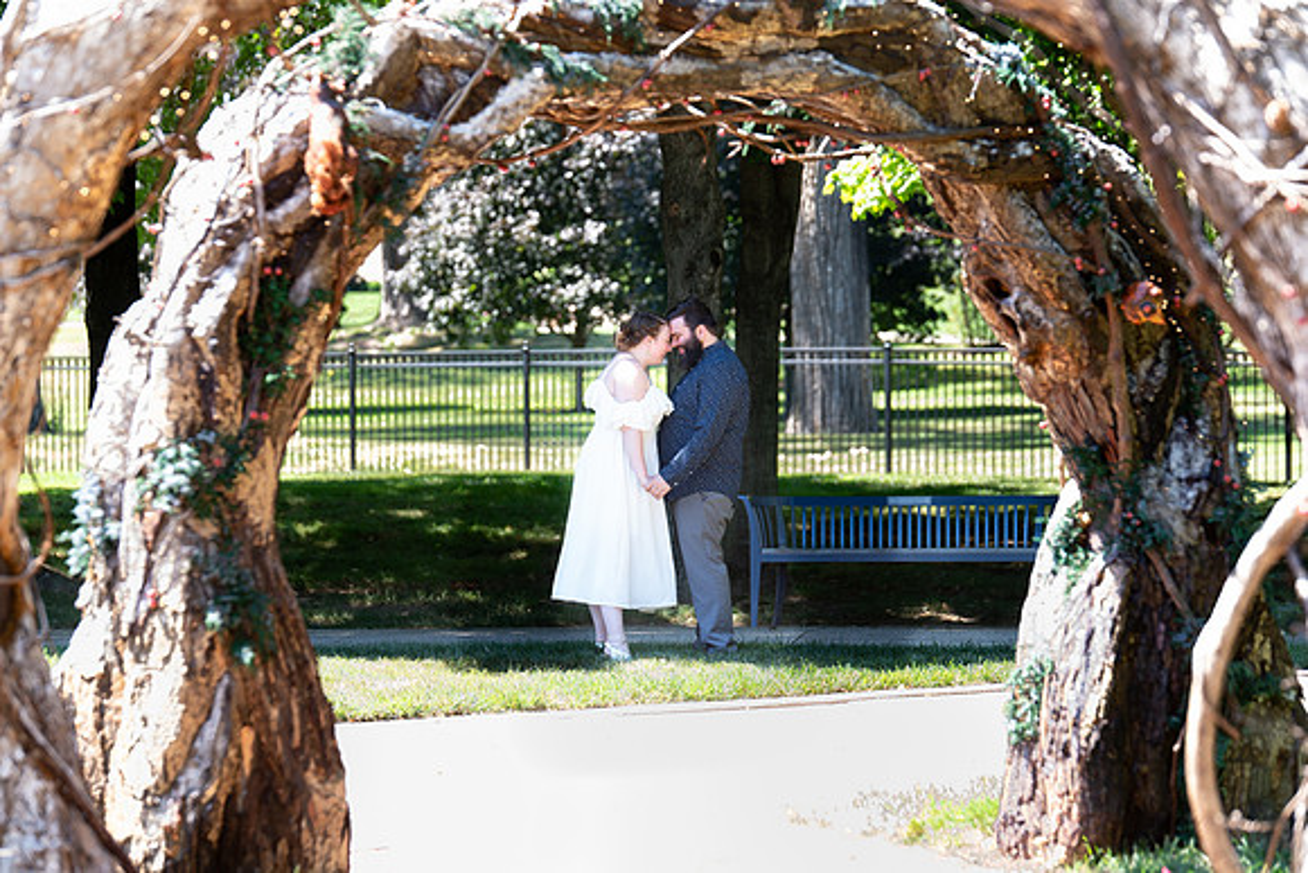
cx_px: 654
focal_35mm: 137
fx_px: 4971
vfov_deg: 10.0
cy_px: 436
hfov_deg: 15.0
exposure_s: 1/250
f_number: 4.5
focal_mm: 135
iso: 500
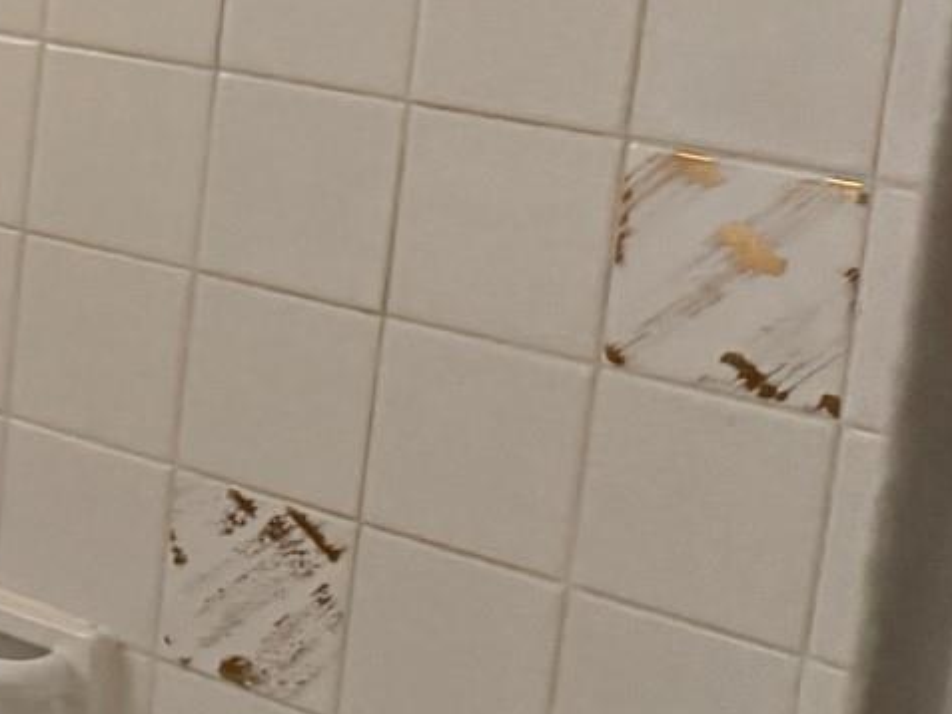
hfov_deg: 15.0
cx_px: -1020
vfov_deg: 14.3
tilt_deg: -10.9
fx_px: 2833
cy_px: 140
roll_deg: -1.8
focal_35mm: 103
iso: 800
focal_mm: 6.76
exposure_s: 1/40
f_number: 1.78
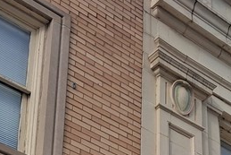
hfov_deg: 16.4
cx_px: 368
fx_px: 713
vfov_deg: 11.4
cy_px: 283
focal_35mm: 111
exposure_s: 1/301
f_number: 1.8
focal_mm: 4
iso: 25
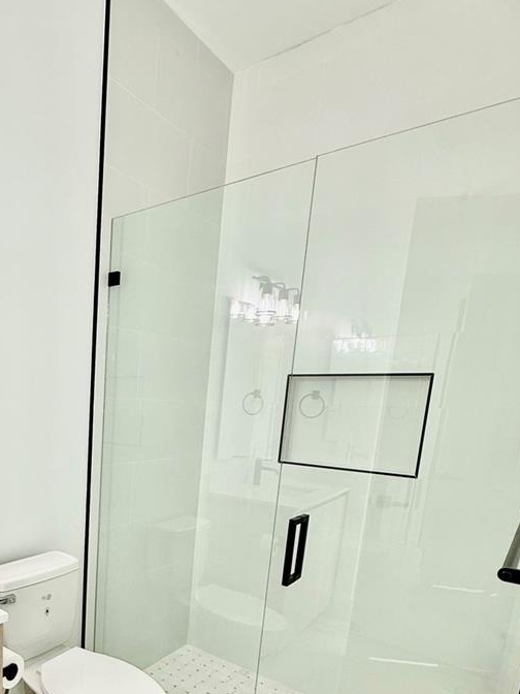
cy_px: 499
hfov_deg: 50.0
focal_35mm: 25
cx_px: 72
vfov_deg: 66.1
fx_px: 501
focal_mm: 2.22
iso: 64
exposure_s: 1/120
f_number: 2.2
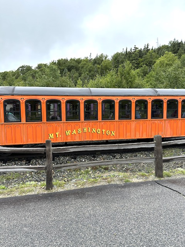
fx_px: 171
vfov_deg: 71.6
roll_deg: -2.0
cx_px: 92
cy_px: 124
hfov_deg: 56.8
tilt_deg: -3.4
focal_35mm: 24
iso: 80
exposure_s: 1/277
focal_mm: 6.86
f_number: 1.78
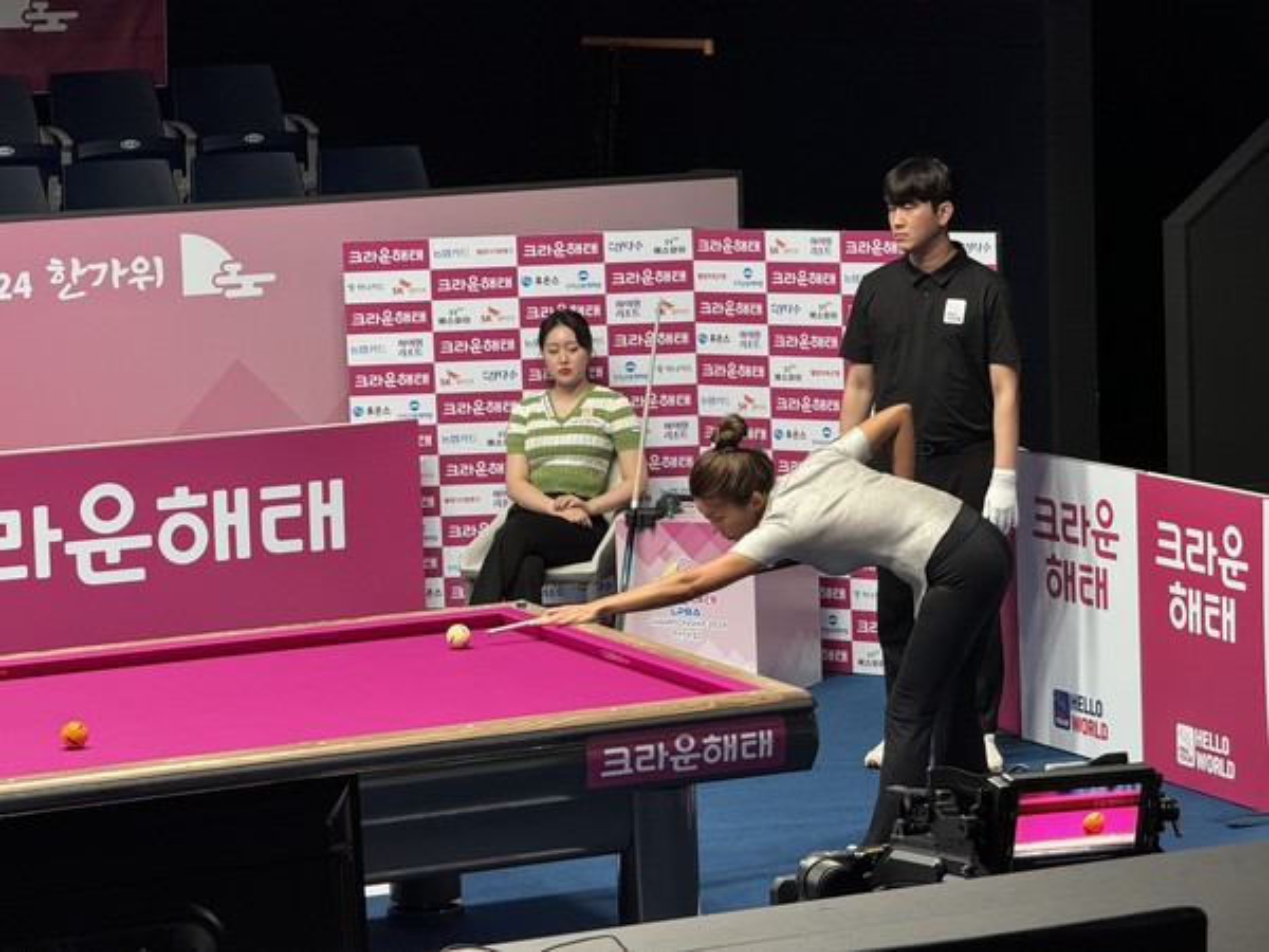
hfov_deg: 16.4
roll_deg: +2.3
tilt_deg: -6.7
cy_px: 476
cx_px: 634
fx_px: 4399
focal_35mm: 120
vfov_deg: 12.3
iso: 320
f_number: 2.8
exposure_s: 1/60
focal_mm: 15.66
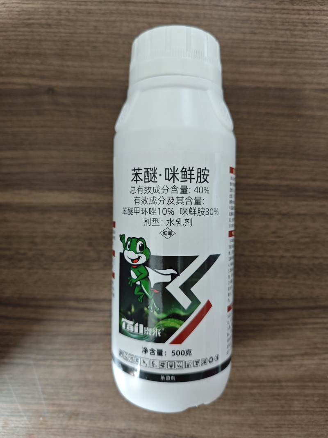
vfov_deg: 73.9
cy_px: 219
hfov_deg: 58.9
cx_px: 164
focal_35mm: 23
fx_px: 291
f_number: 1.6
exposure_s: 1/81.6
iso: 400
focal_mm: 6.55
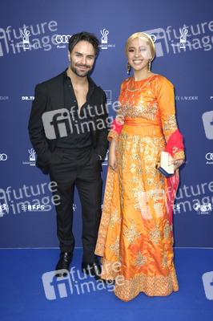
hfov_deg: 31.8
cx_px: 106
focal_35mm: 42
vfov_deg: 46.4
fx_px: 373
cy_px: 160
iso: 640
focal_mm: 42
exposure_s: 1/200
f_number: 7.1
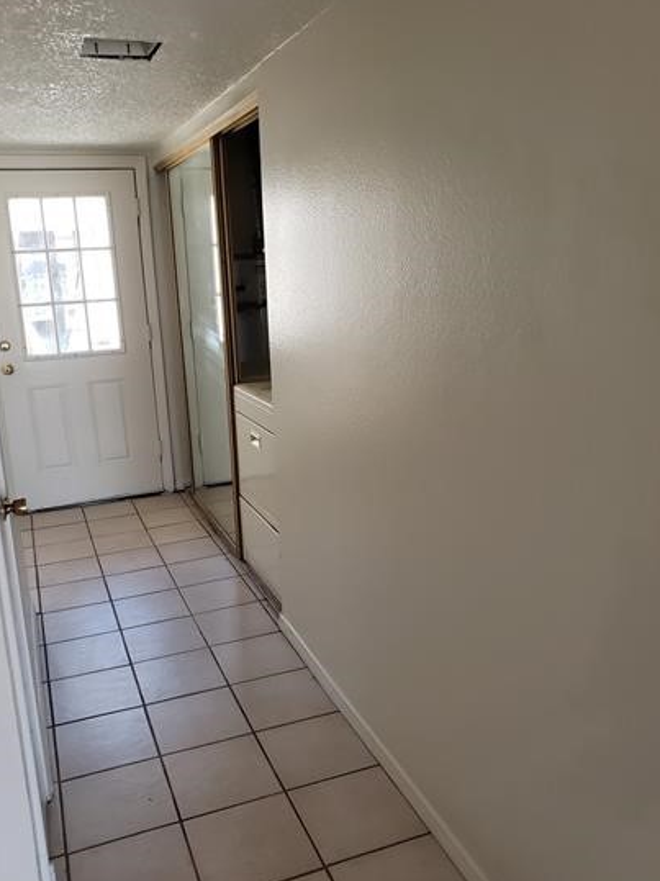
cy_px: 447
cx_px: 310
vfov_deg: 61.7
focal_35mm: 29
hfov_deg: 48.2
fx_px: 738
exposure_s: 1/120
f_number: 2.4
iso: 320
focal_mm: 4.3
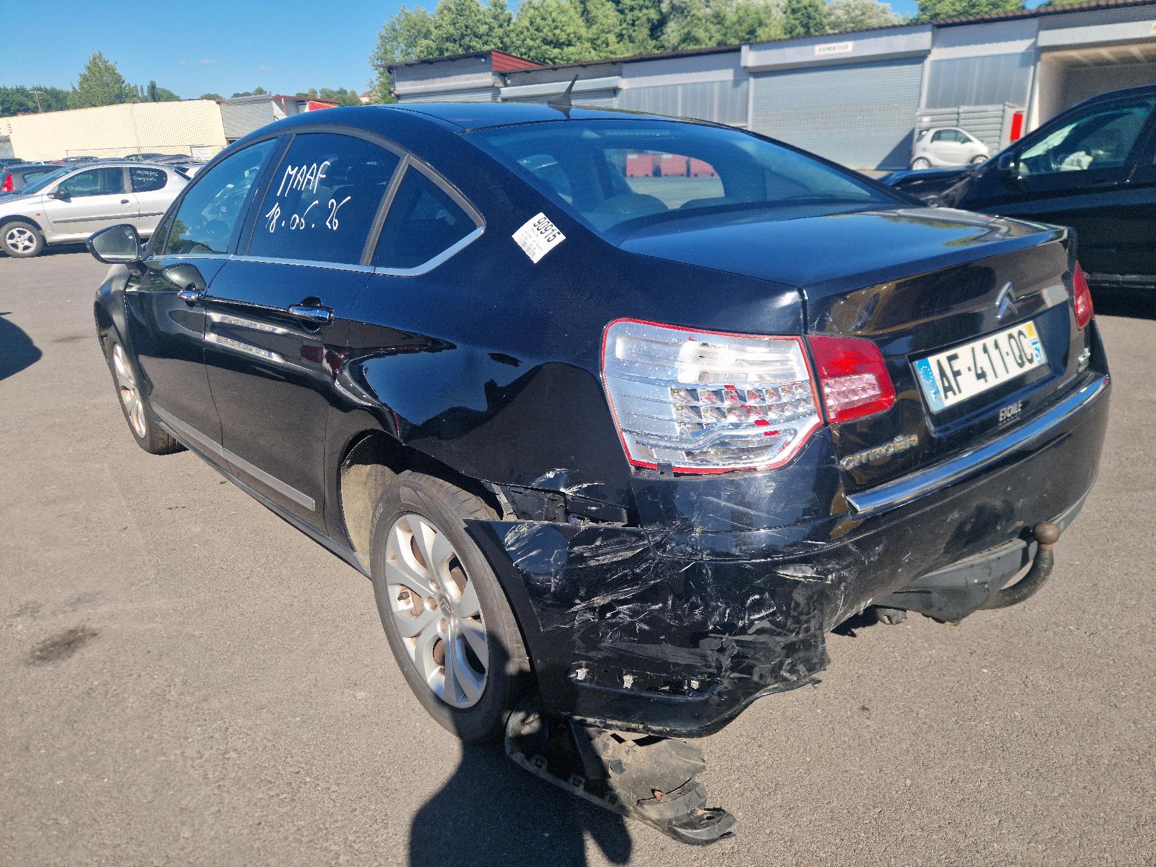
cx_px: 578
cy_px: 434
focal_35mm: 23
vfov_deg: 58.9
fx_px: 768
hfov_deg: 73.9
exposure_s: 1/1250
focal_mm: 5.4
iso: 50
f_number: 1.8
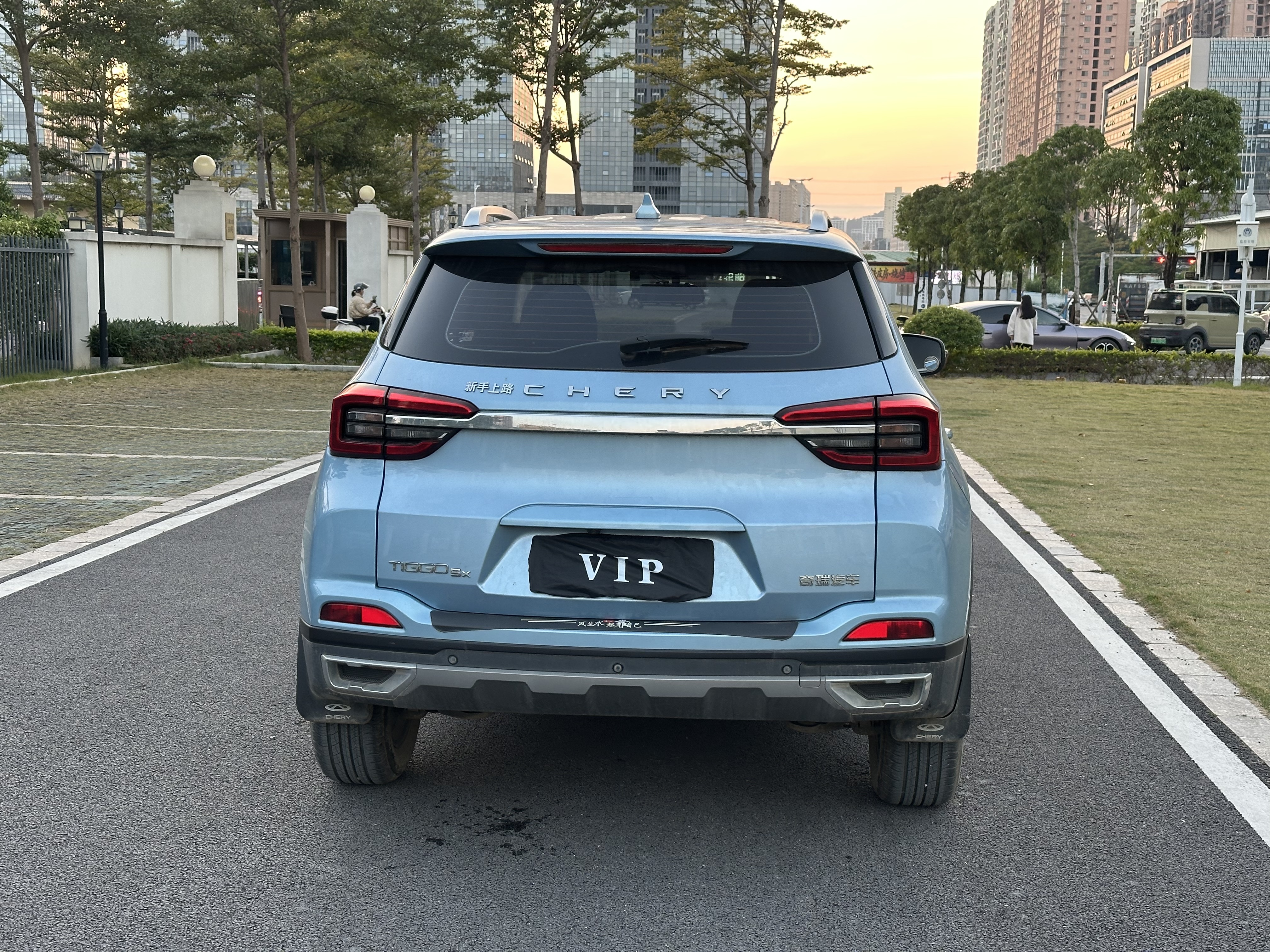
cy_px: 476
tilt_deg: -6.7
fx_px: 1761
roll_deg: -1.1
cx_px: 635
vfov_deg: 30.3
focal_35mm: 48
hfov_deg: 39.7
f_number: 1.78
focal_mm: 6.86
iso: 80
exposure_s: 1/97
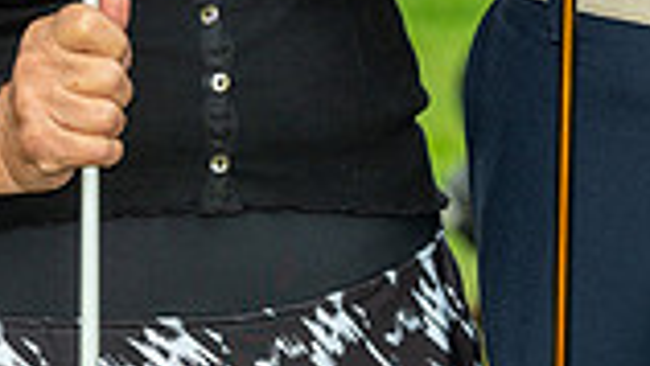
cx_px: 462
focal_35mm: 449
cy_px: -540
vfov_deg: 2.7
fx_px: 7741
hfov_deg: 4.8
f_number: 7.1
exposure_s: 1/250
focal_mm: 100
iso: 200
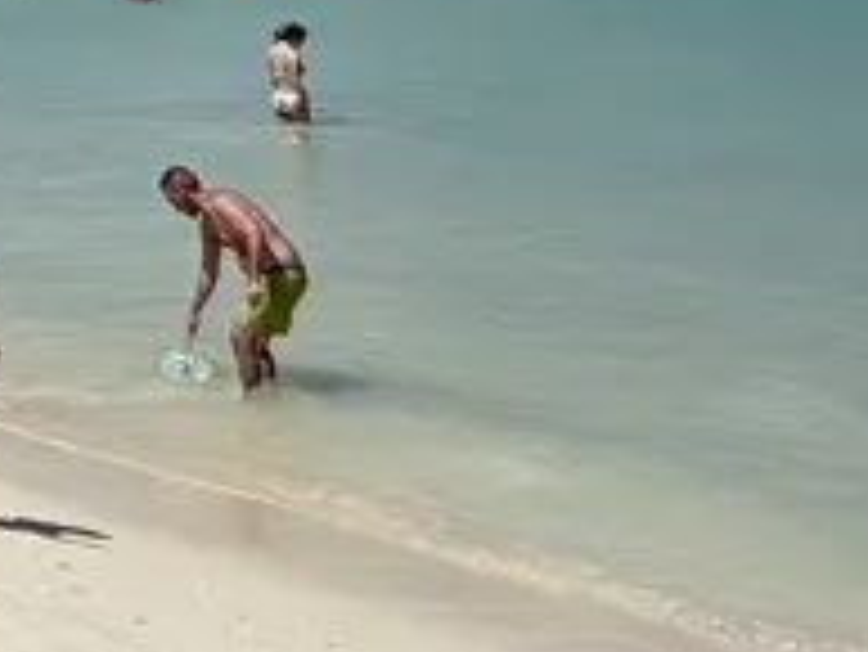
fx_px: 2183
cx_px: -463
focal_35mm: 87
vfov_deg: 15.0
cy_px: -490
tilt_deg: +10.6
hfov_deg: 19.4
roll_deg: -0.6
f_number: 2.2
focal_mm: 2.22
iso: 20
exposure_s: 1/2237
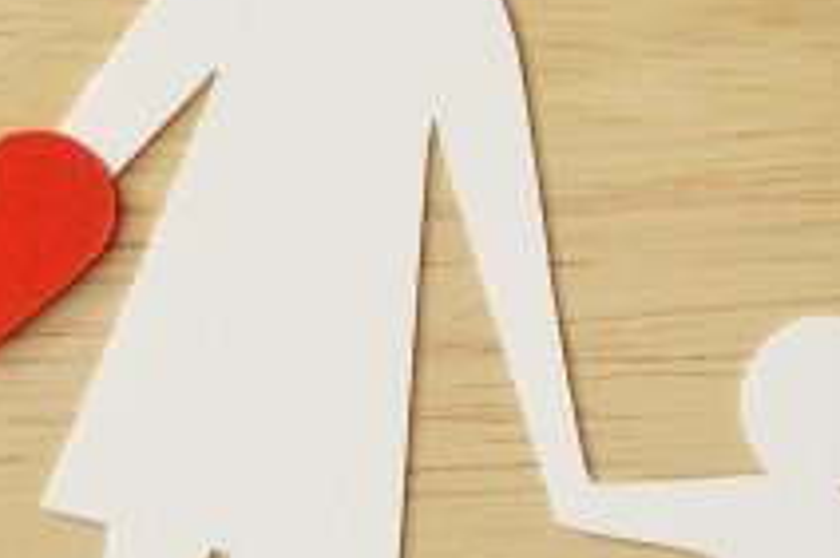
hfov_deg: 5.3
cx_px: -79
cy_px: 301
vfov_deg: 3.5
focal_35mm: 390
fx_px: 9093
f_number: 7.1
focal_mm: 90
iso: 100
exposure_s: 1/60
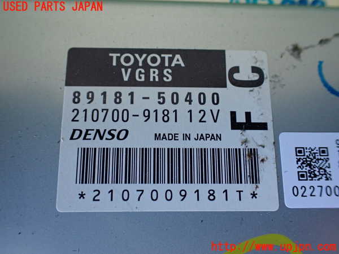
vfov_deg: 46.8
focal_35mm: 30
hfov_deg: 60.0
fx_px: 294
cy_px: 127
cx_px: 170
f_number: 2.3
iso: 500
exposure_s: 1/125
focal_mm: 5.4
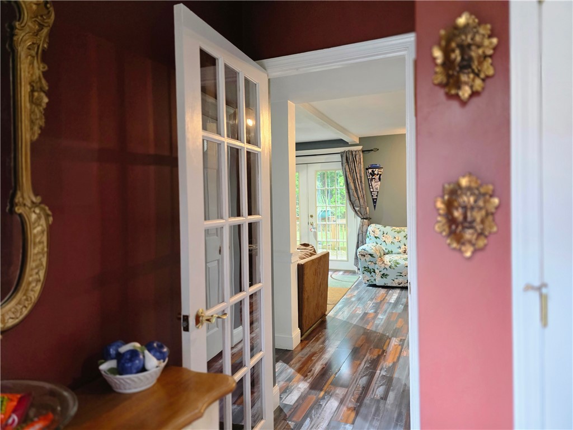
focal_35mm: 23
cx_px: 286
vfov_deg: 58.9
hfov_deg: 73.9
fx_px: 381
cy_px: 215
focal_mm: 6.3
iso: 640
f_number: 1.7
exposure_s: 1/120
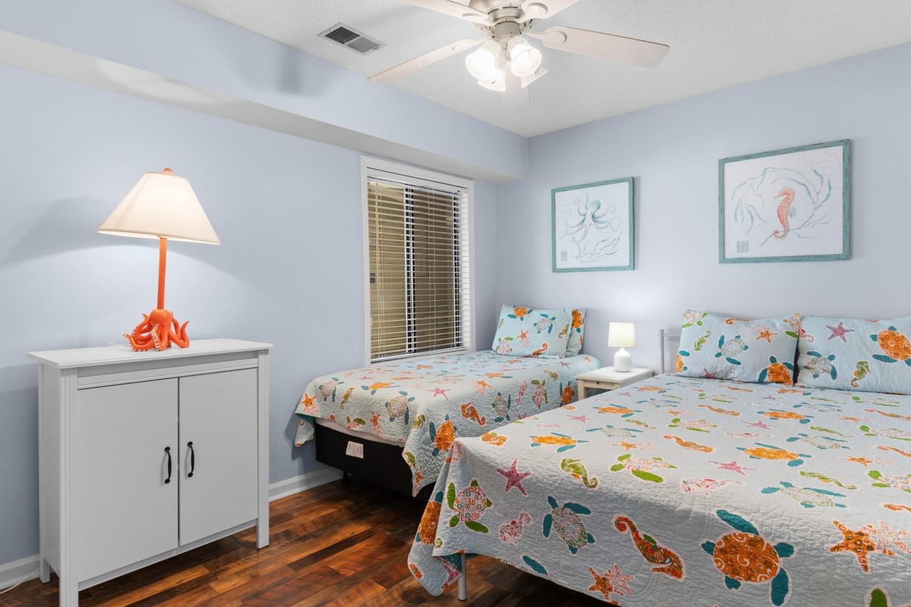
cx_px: 450
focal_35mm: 20
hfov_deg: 84.0
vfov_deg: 61.9
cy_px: 292
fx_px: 506
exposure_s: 1/8
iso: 100
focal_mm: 11.5
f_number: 4.8
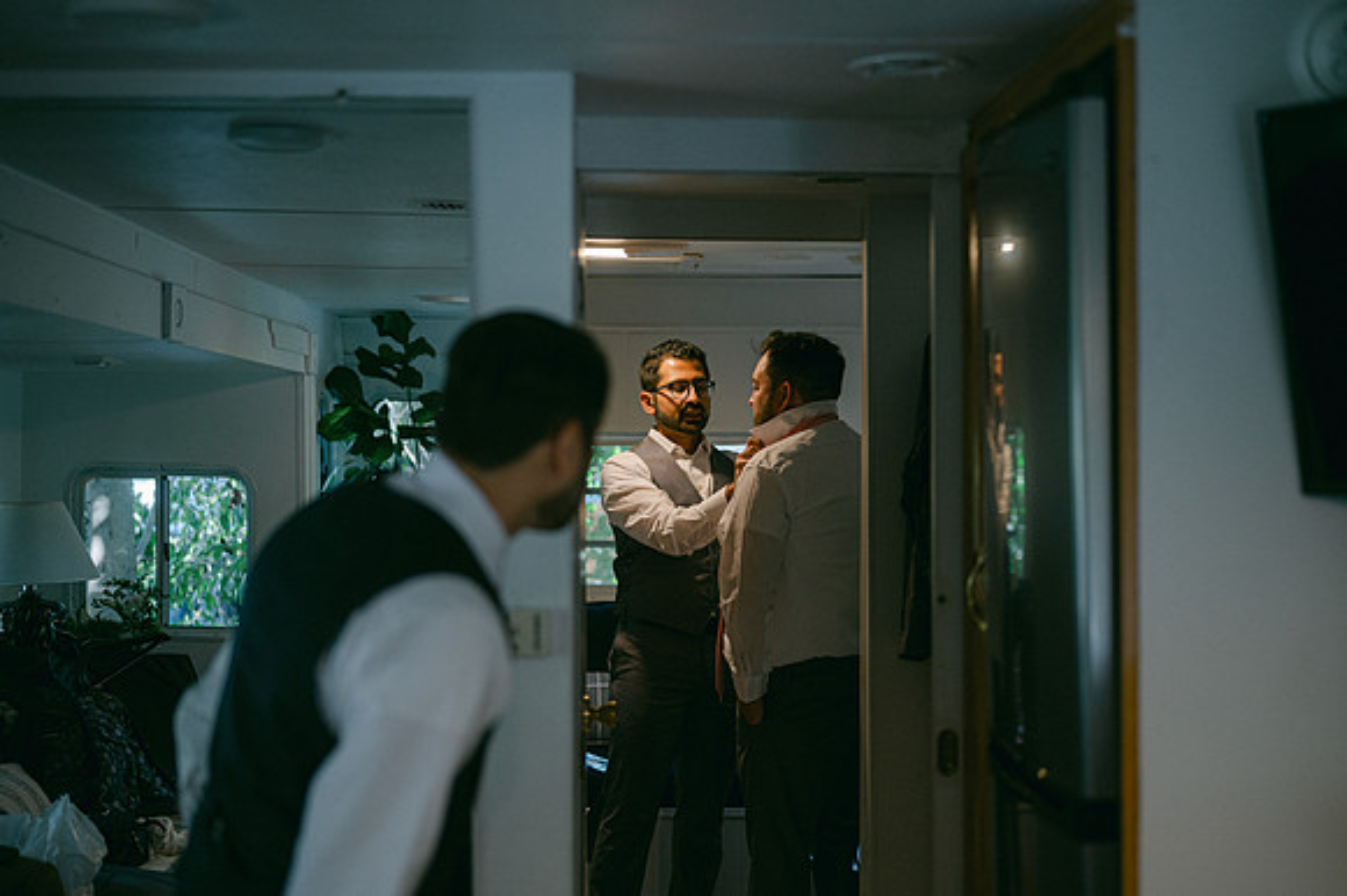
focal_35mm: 52
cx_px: 674
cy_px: 448
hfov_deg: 38.0
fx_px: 1954
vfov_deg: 25.8
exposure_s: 1/125
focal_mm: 50
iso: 320
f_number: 1.8
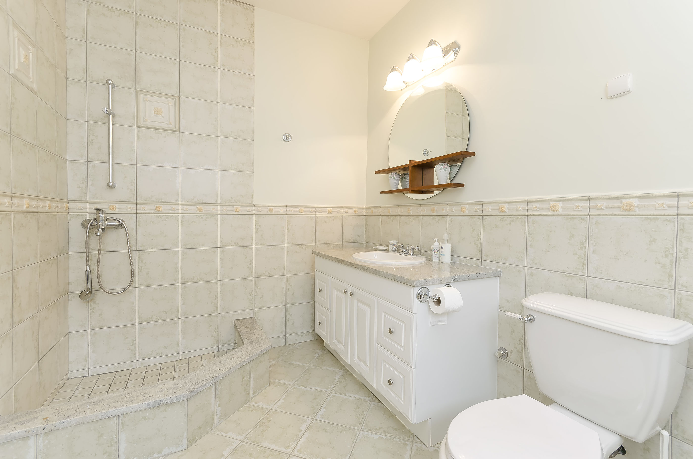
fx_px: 288
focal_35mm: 15
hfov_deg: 100.5
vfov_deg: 77.1
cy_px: 230
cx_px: 346
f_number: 8
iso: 250
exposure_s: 1/13
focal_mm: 10
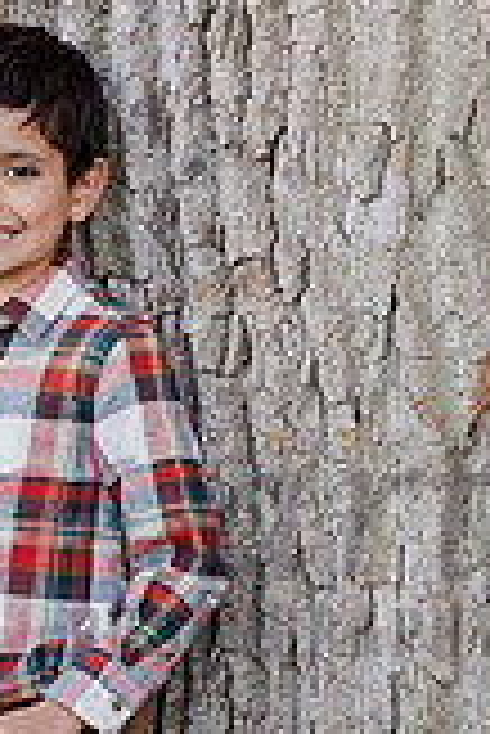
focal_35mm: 234
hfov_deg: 5.9
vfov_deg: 8.8
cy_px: 531
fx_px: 4767
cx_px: 9
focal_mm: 85
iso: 320
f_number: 4
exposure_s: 1/200
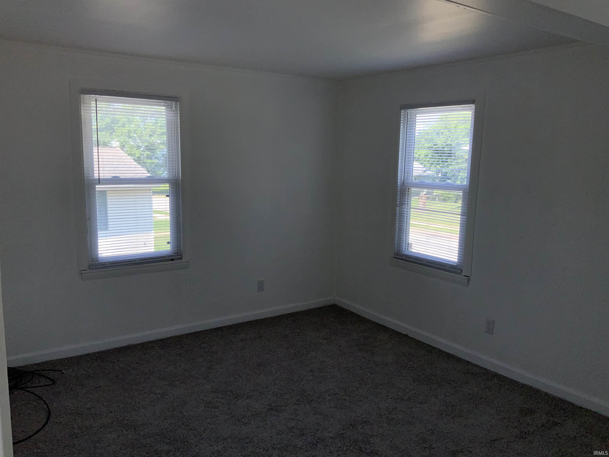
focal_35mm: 29
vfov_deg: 48.2
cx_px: 304
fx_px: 510
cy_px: 228
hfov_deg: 61.7
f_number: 1.8
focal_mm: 3
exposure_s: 1/372
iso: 16
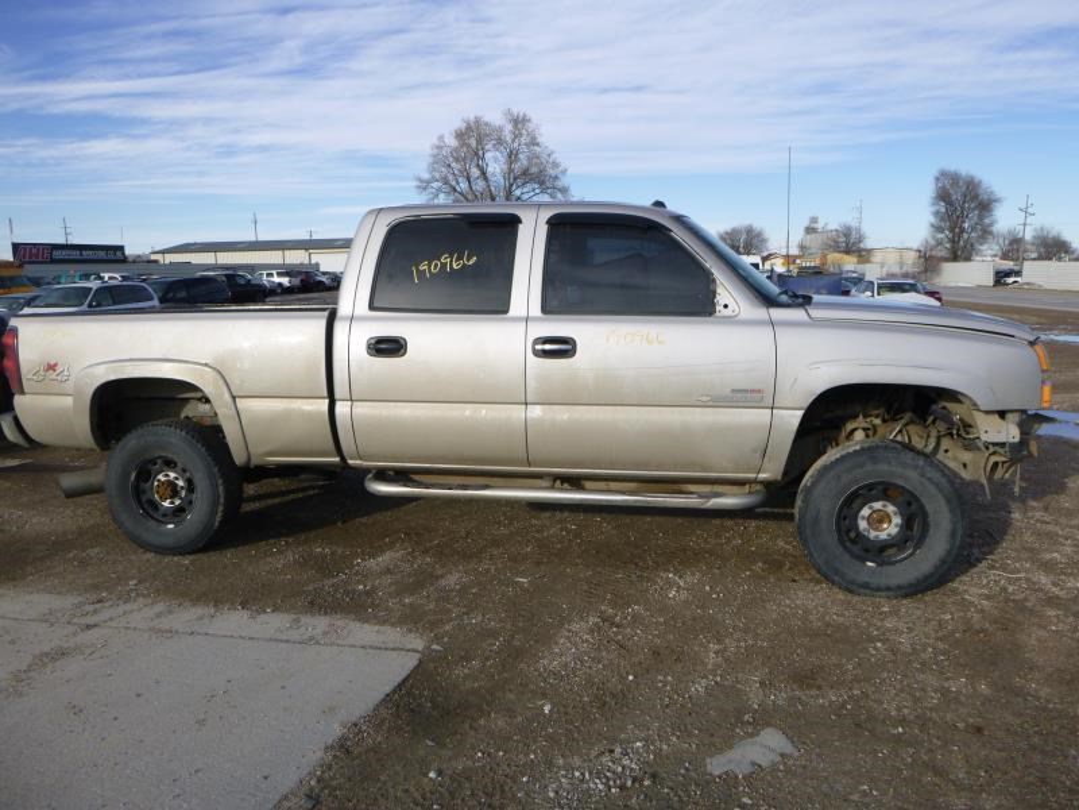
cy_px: 405
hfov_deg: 69.4
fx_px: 779
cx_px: 540
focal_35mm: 25
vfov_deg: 54.9
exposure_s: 1/500
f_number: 3.9
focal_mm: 4.5
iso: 100
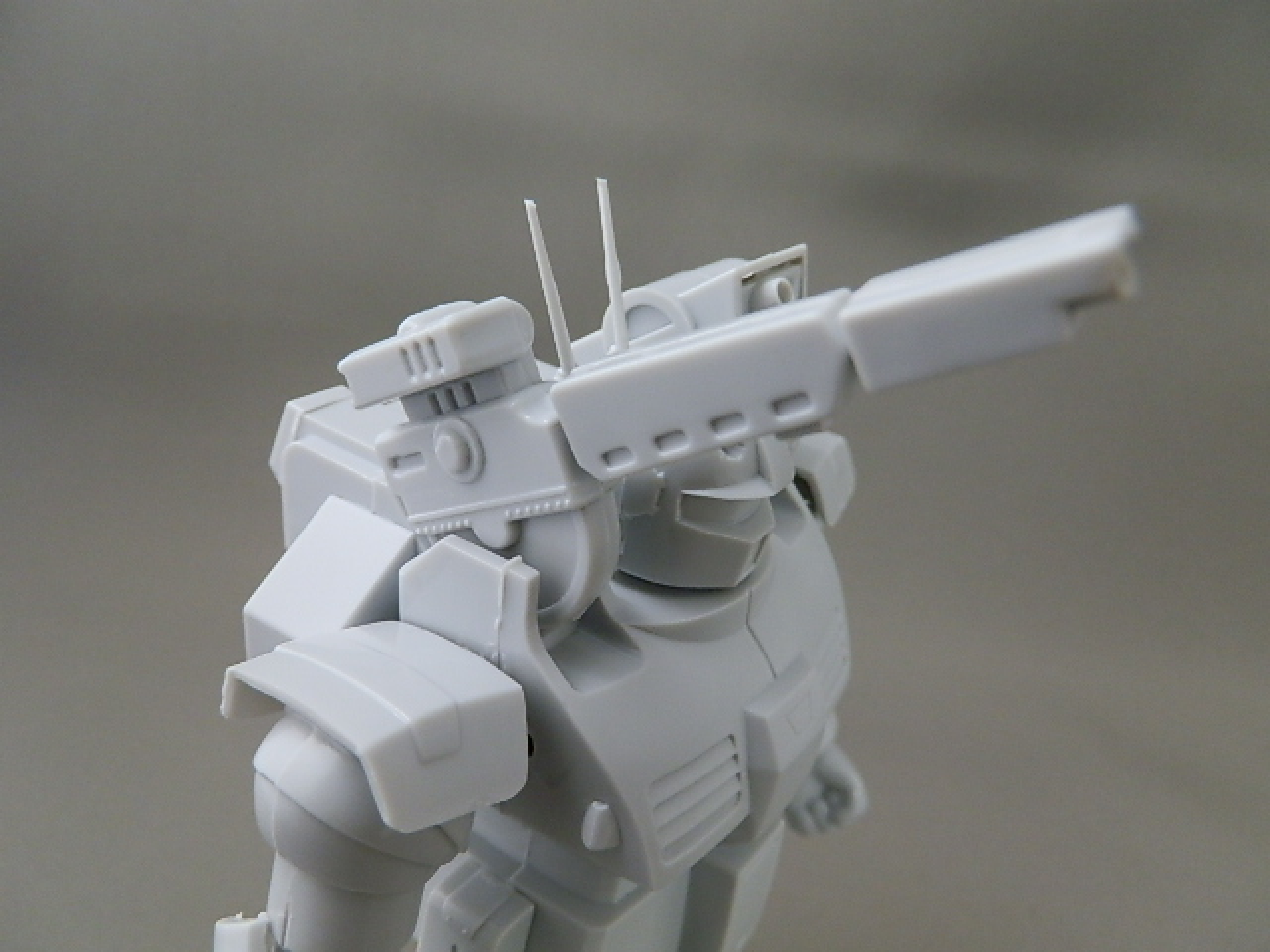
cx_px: 635
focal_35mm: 28
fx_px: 1027
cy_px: 476
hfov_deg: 63.4
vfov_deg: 49.7
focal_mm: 5
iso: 200
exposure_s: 1/15
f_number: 3.3
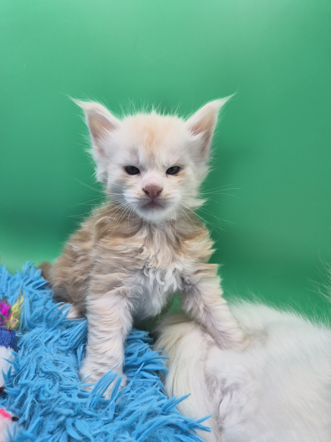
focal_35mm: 23
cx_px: 166
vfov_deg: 73.9
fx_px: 293
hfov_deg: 58.9
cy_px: 221
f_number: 1.8
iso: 80
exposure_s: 1/756
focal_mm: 5.4
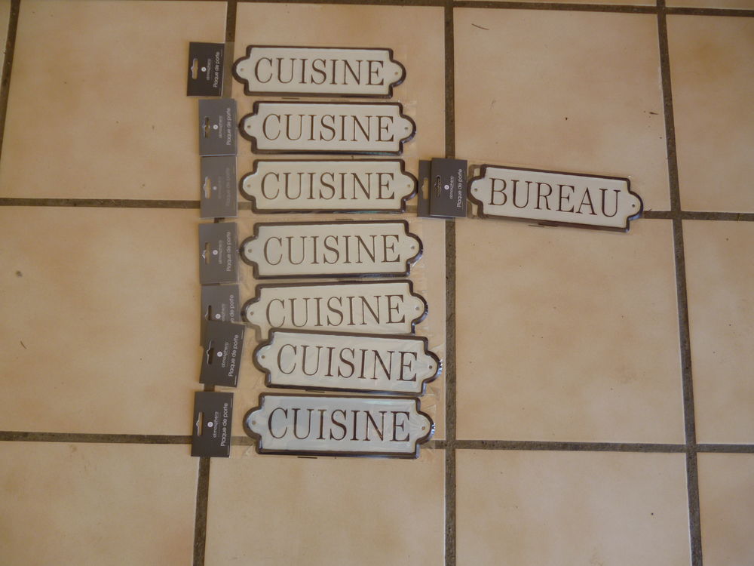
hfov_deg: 63.4
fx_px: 610
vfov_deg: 49.7
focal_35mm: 28
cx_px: 377
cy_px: 283
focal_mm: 5
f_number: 3.1
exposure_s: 1/80
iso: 100
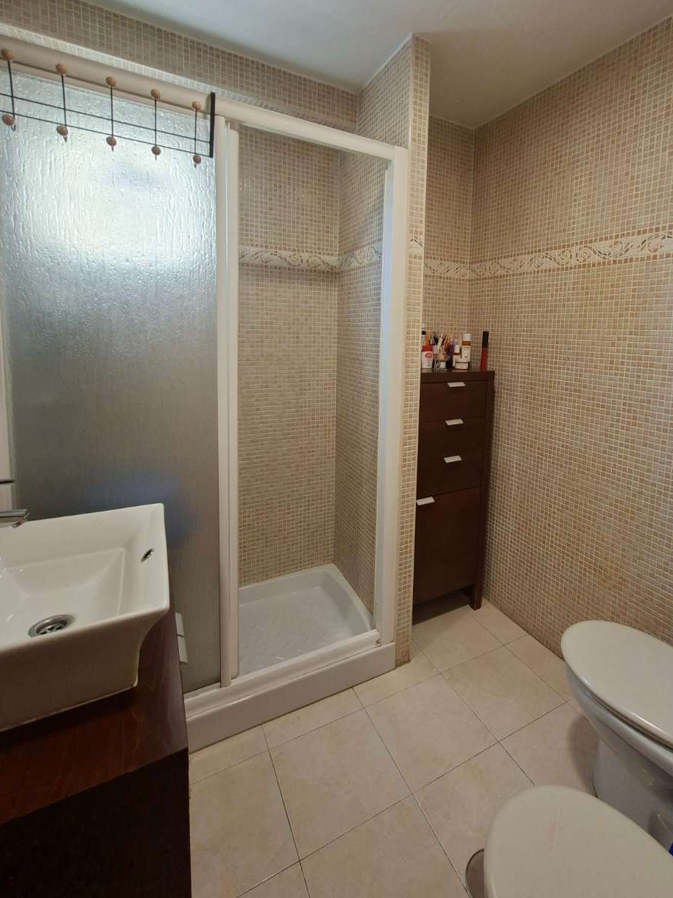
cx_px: 410
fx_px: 415
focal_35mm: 16
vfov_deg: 93.7
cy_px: 378
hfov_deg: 77.0
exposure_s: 1/50
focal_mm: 1.74
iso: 100
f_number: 2.2
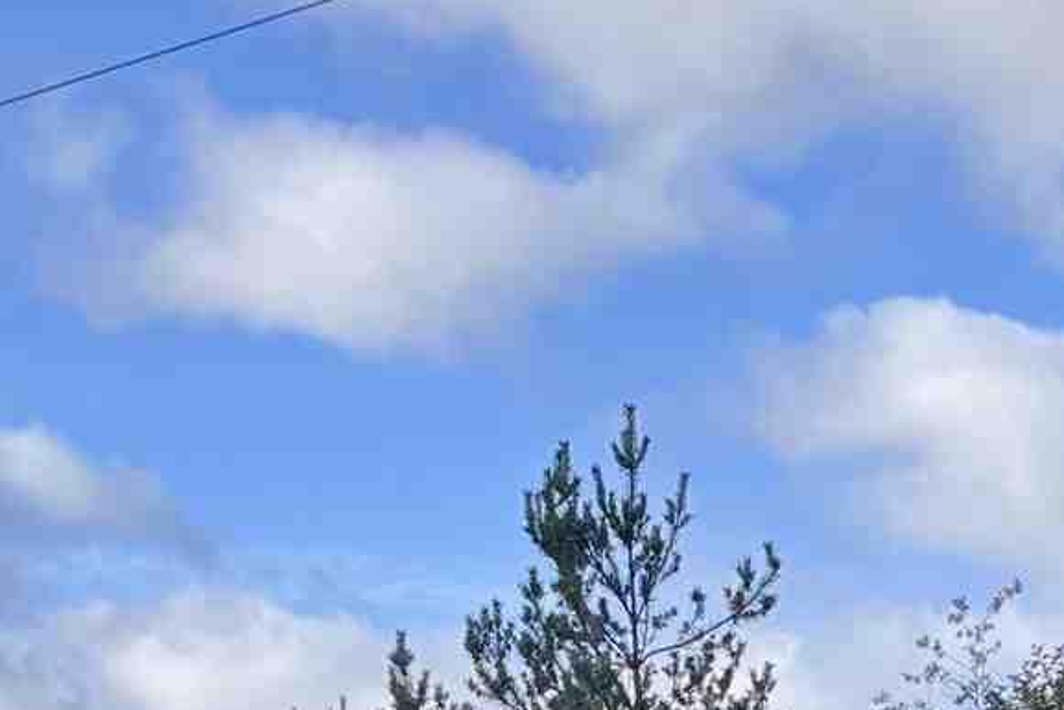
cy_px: 1588
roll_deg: -1.3
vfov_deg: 8.8
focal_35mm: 144
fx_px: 4257
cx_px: 972
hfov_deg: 14.1
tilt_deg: -2.5
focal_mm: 5.96
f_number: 1.6
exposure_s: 1/1047
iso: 50
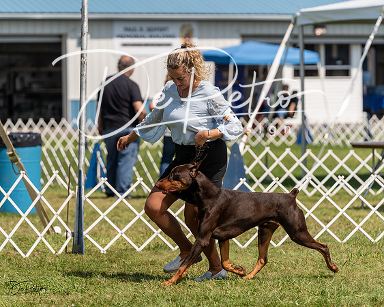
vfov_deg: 8.2
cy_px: 154
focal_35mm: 189
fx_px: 2149
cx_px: 192
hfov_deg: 10.2
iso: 200
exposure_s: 1/2000
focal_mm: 168
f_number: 4
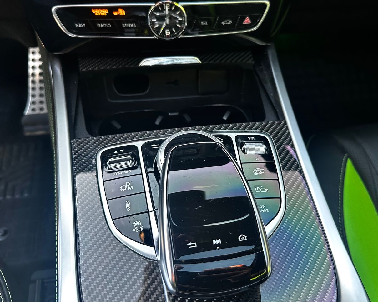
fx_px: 347
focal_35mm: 31
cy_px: 133
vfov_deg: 47.0
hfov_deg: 57.0
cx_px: 210
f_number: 1.78
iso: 500
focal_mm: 6.86
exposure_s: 1/56
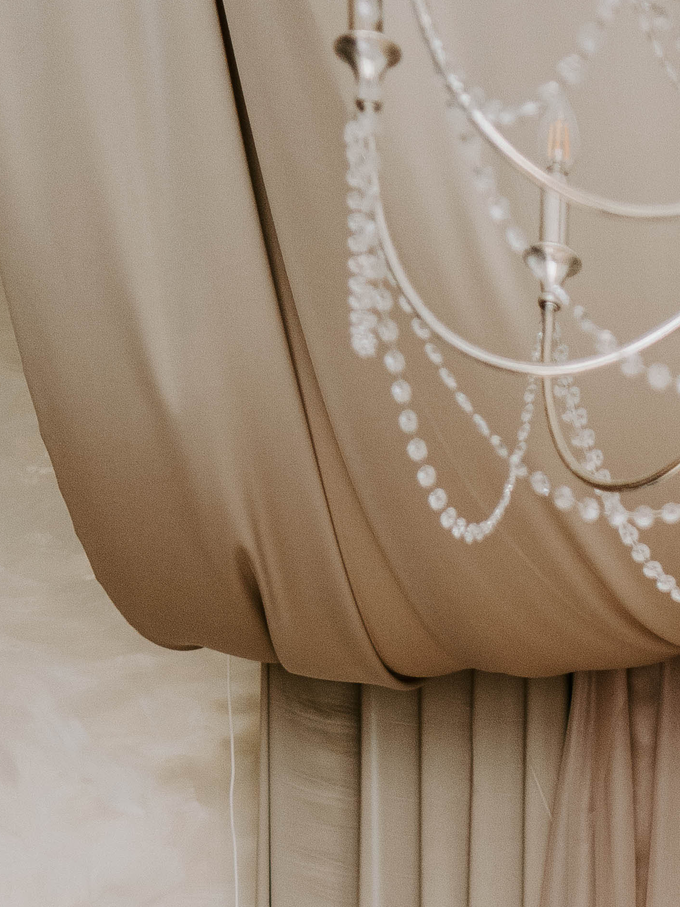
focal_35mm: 116
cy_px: 1841
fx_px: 3039
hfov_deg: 12.1
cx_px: 1052
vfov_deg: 14.1
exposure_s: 1/500
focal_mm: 24
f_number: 2
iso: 400
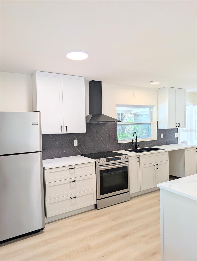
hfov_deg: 56.9
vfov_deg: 71.5
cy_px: 130
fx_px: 182
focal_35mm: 24
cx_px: 98
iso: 19
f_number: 1.68
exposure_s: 1/252
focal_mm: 6.9
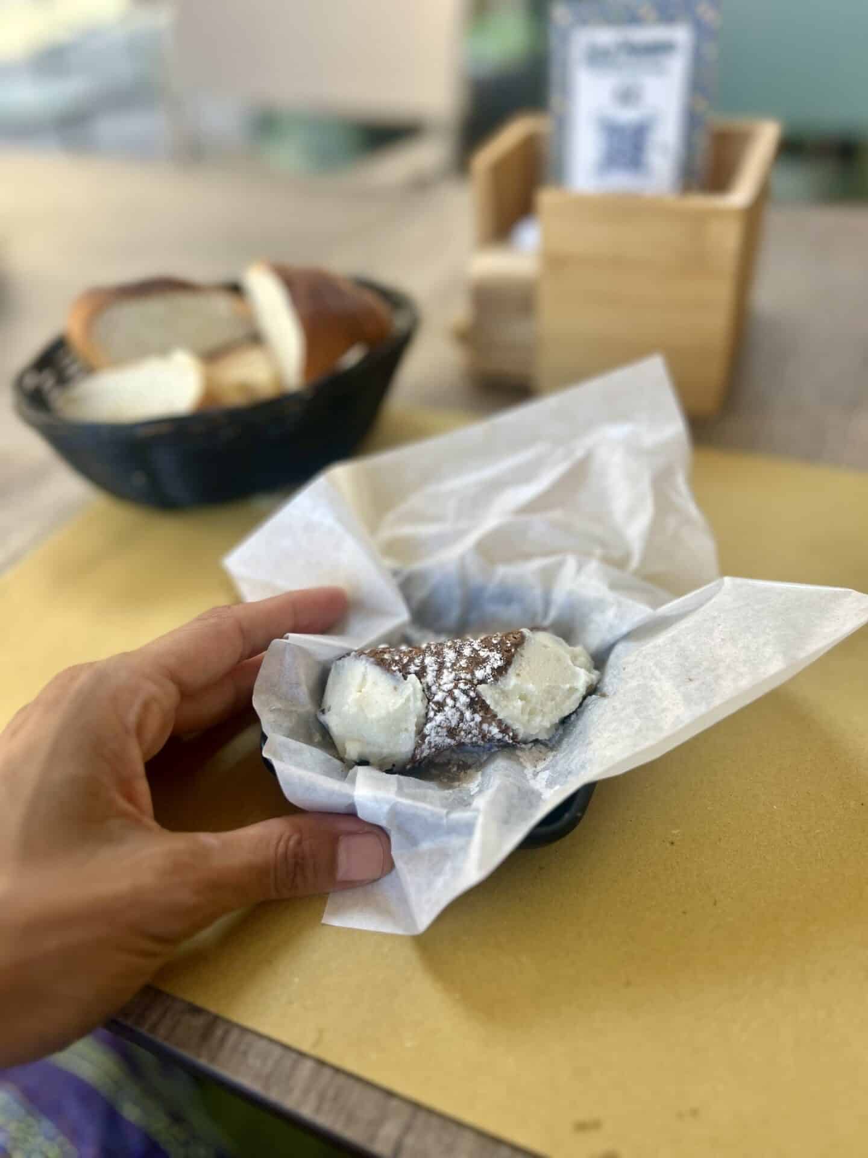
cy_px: 579
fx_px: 869
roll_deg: +3.6
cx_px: 434
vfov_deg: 67.3
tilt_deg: -37.6
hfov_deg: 53.1
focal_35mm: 26
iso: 40
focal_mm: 5.7
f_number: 1.5
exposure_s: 1/181
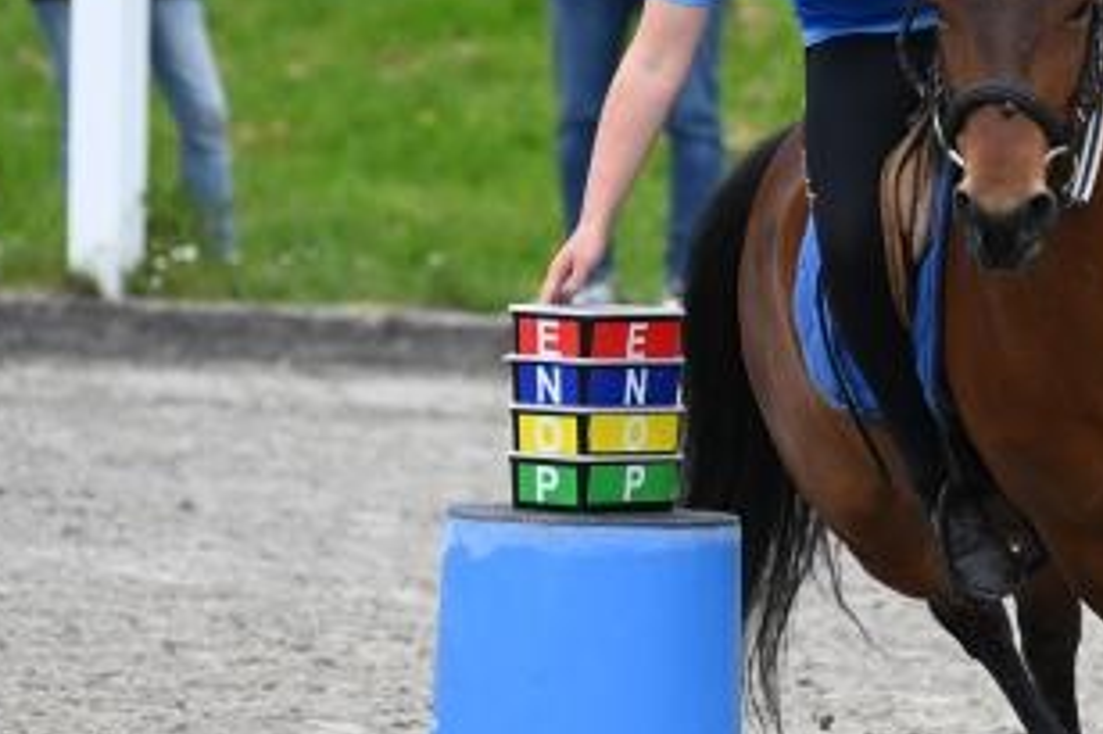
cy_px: 215
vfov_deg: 2.1
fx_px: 19873
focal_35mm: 649
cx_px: 1092
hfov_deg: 3.2
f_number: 5
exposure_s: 1/1250
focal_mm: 250
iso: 450
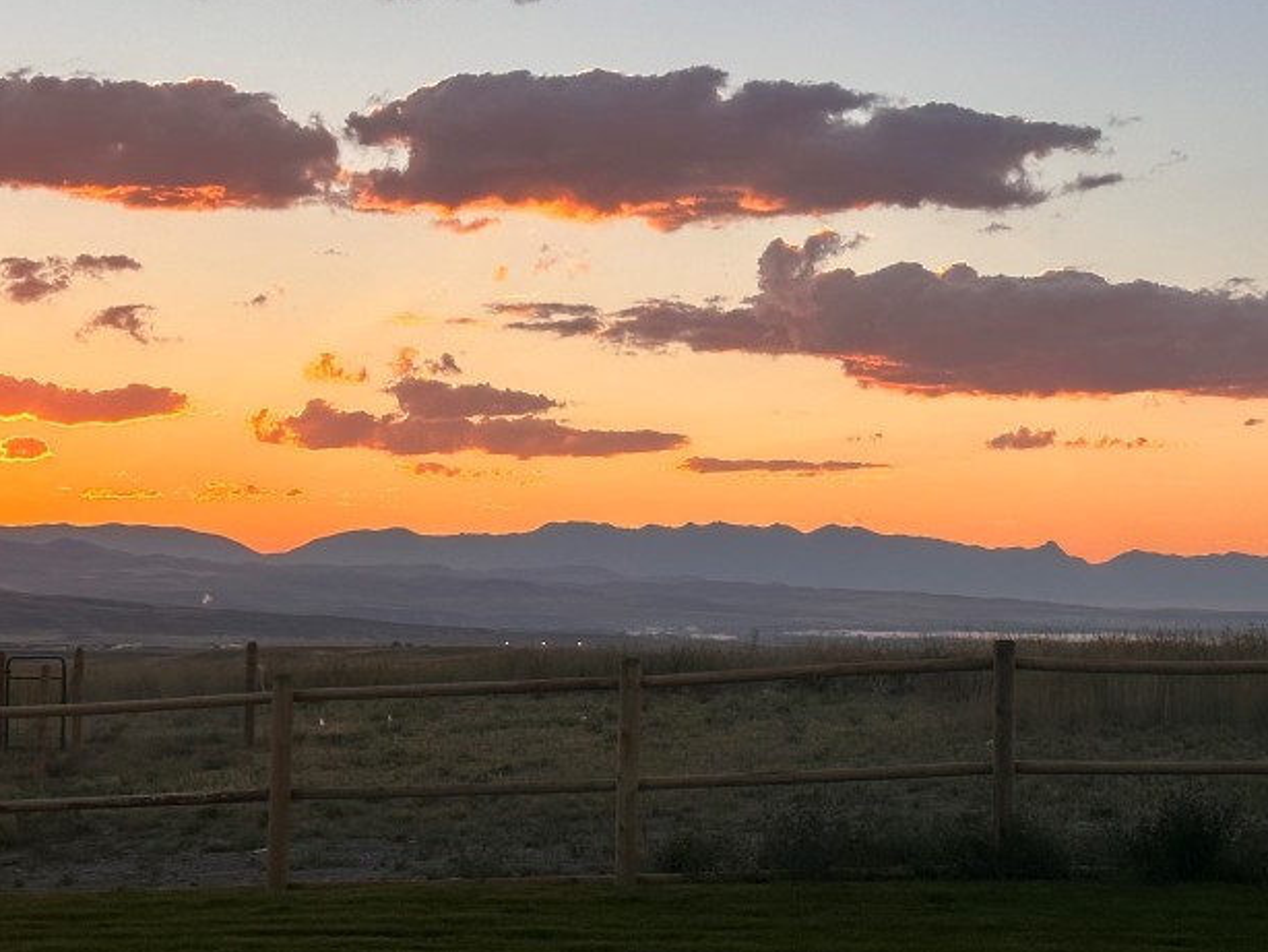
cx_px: 888
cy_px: 388
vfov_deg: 18.4
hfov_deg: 24.2
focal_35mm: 80
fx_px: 2932
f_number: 1.78
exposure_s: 1/659
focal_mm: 6.86
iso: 64
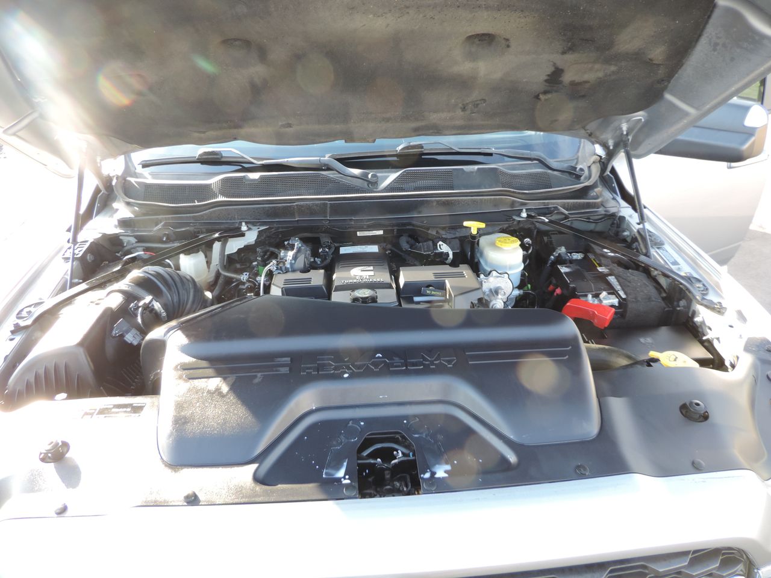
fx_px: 535
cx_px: 386
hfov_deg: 71.6
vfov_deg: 56.8
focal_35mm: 24
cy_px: 289
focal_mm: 4.3
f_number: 3
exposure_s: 1/40
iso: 80
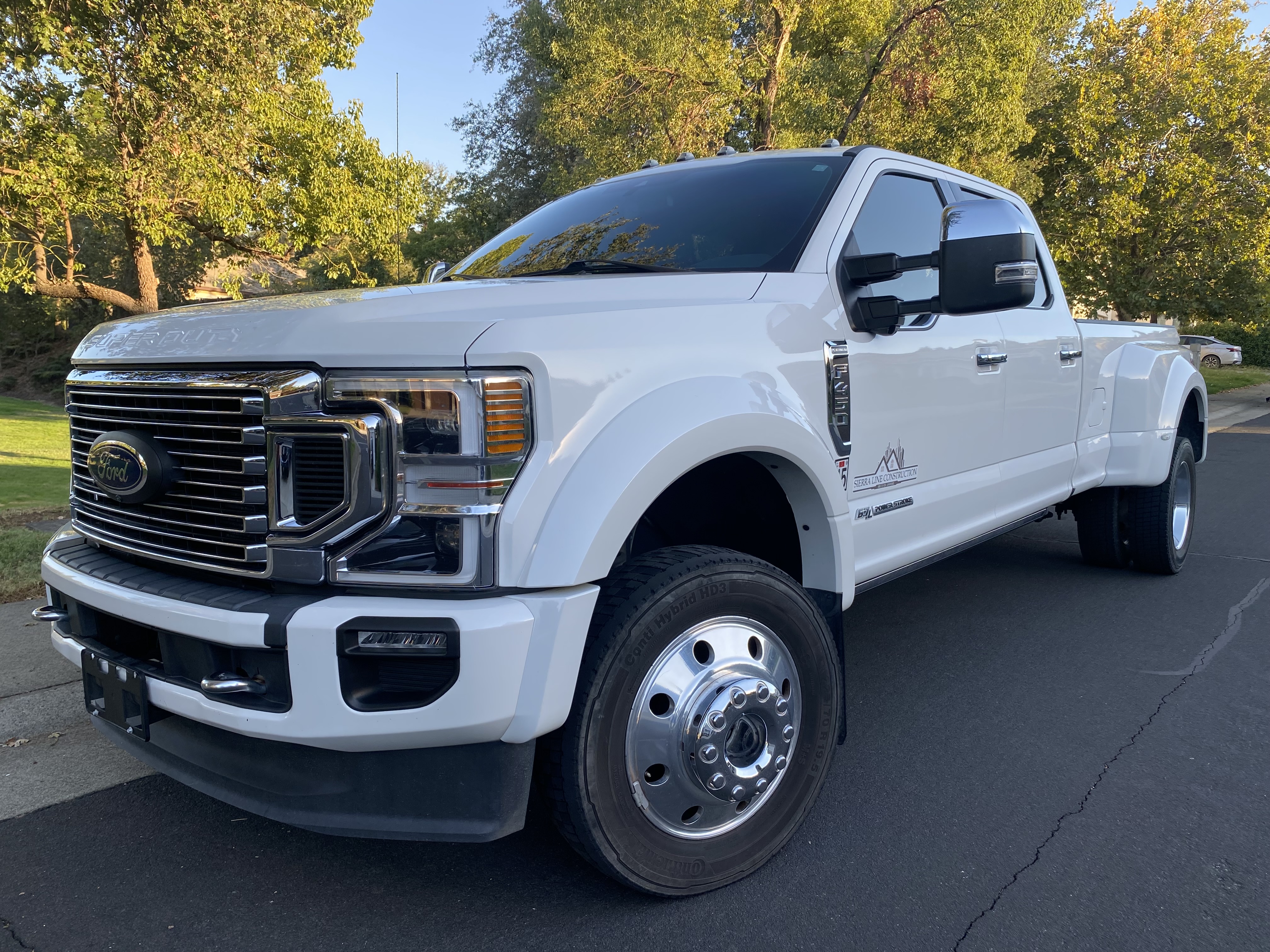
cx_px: 635
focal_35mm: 26
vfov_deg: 53.1
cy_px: 476
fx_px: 954
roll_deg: -3.4
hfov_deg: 67.3
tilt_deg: -5.1
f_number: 1.8
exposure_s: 1/355
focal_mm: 4.25
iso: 32
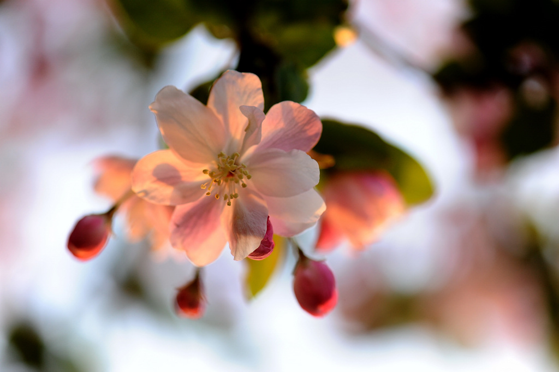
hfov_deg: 19.5
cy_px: 186
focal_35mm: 105
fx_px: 1629
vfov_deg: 13.0
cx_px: 280
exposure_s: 1/400
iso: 1000
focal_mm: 105
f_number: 5
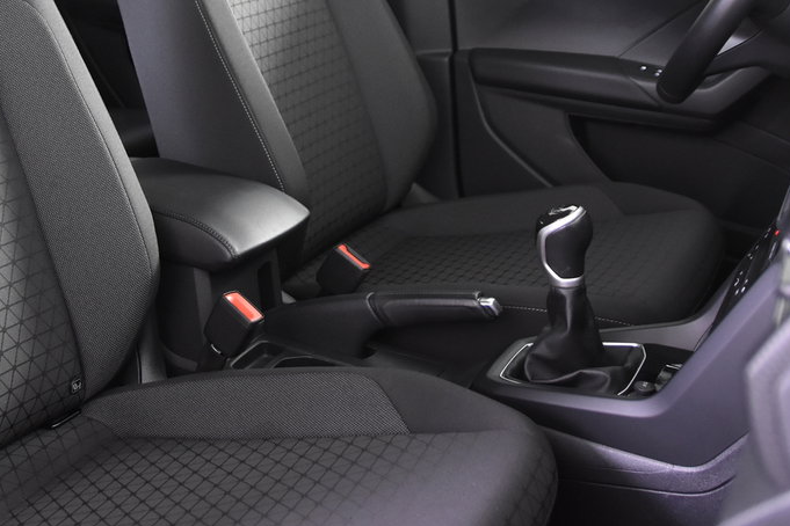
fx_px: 1052
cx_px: 249
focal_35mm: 48
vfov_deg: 27.4
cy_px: 86
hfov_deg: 40.5
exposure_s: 1/25
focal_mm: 17
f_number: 2.8
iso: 2000
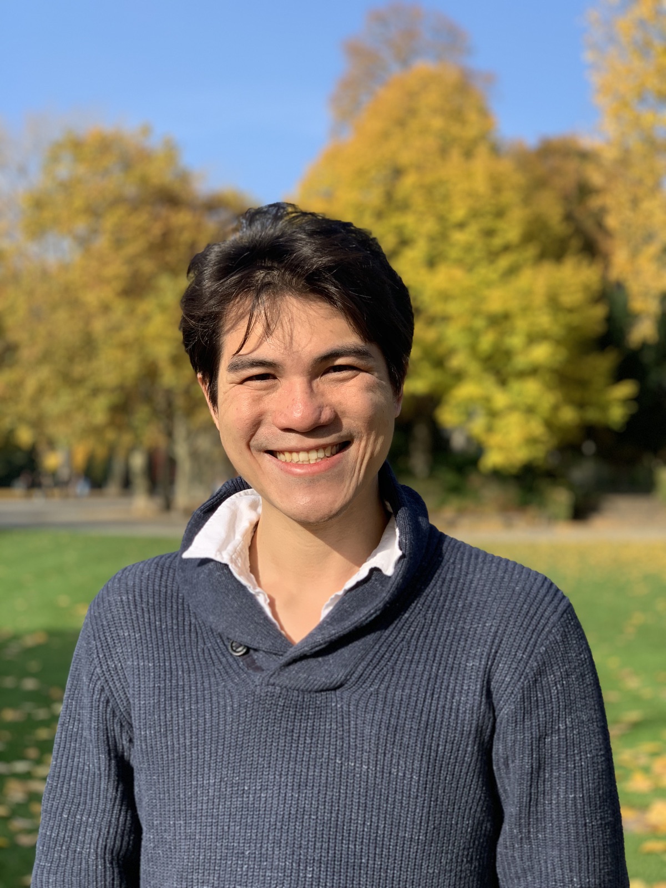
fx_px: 1334
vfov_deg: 36.8
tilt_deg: +2.1
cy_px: 444
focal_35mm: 52
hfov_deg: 28.0
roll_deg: -1.6
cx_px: 333
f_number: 2.4
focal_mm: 6
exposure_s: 1/761
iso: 16
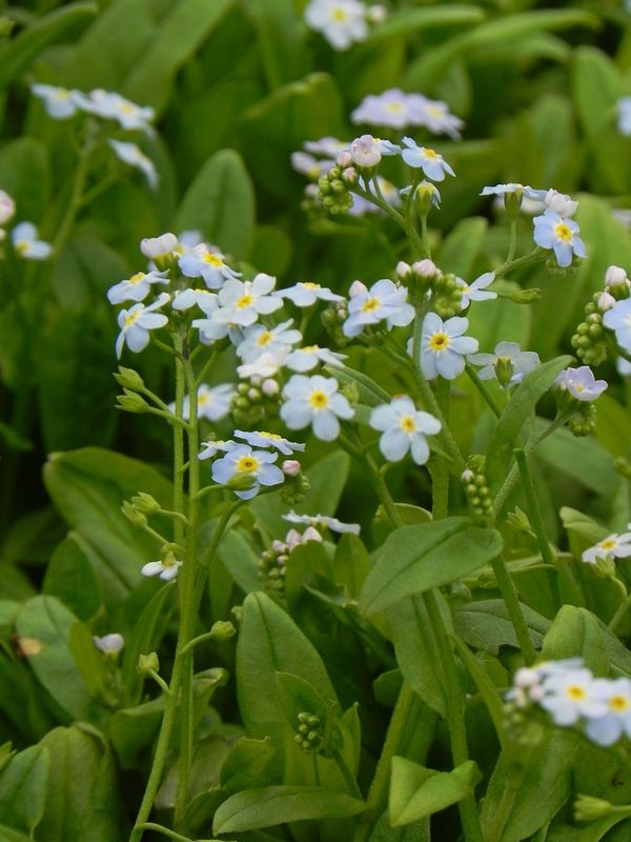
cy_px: 421
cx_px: 316
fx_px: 6003
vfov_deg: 8.0
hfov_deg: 6.0
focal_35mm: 247
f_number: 5
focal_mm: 44
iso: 160
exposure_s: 1/500
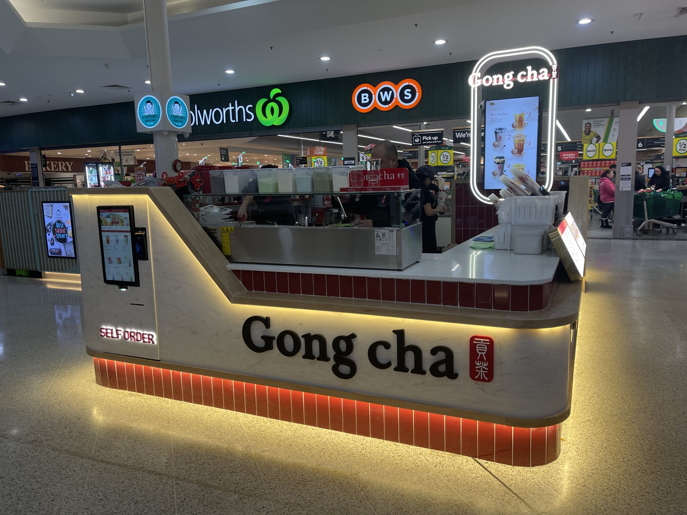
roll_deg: +1.1
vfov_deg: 54.9
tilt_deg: -10.1
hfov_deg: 69.4
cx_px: 344
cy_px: 258
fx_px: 496
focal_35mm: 25
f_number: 1.6
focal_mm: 5.1
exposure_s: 1/100
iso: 64
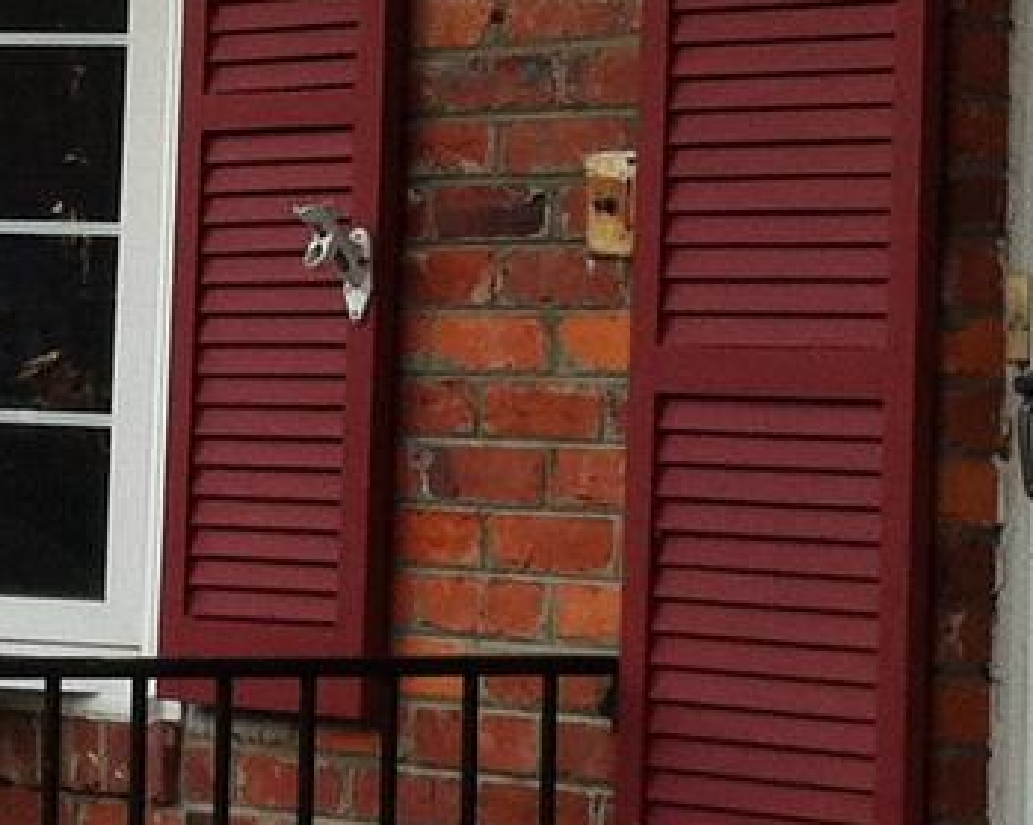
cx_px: 15
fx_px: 6113
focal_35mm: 200
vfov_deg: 7.7
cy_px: 84
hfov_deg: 9.6
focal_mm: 3.85
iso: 100
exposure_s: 1/120
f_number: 2.8
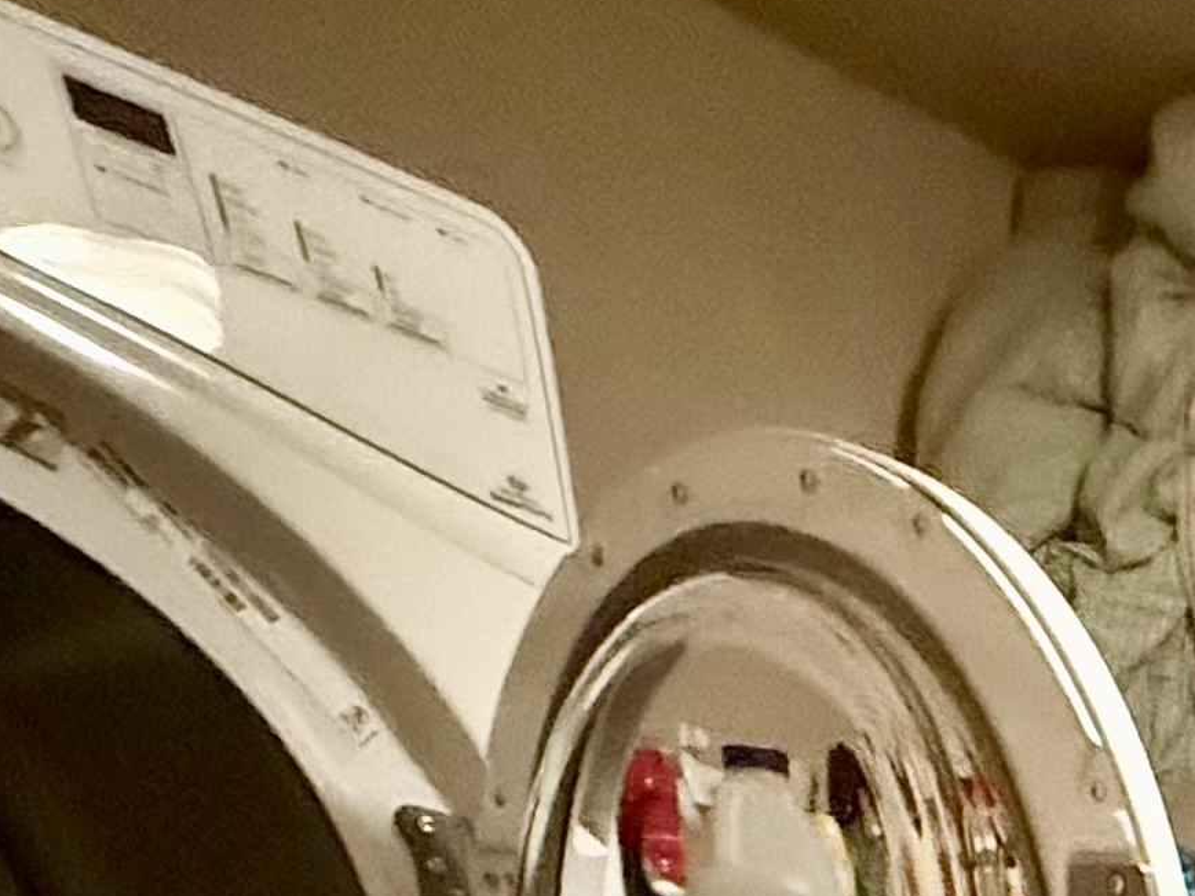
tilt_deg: -16.0
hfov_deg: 20.0
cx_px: 2241
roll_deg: -4.2
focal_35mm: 65
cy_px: 1994
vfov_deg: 15.6
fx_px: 2244
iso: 1250
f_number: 2.2
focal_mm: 2.22
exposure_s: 1/40
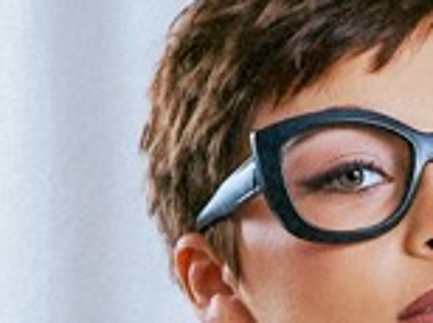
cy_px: 683
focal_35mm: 315
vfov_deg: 4.6
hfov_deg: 6.3
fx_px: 3934
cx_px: 529
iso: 500
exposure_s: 1/160
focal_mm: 28
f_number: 8
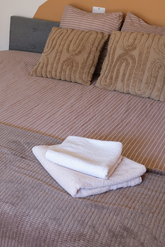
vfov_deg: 32.6
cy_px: 35
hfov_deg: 22.5
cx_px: 21
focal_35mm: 59
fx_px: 406
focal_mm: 20.5
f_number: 3.2
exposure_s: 1/100
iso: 640
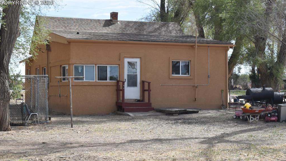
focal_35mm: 73
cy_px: 86
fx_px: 554
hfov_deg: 29.0
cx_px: 143
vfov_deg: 16.5
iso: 800
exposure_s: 1/200
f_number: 25
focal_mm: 46
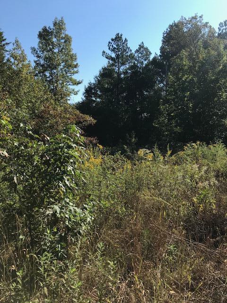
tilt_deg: -2.2
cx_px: 114
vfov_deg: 63.4
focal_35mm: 28
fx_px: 245
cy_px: 152
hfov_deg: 49.7
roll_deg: -1.2
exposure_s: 1/1497
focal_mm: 3.99
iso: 20
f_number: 1.8
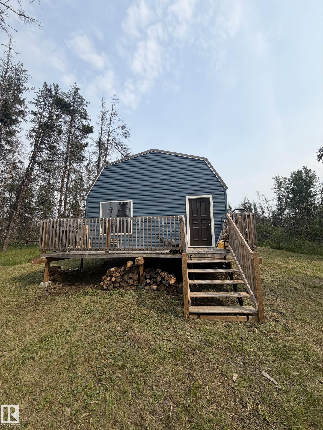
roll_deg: +0.6
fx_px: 174
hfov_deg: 85.7
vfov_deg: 102.1
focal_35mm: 14
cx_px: 162
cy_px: 215
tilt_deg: +7.2
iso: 20
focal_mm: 2.22
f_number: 2.2
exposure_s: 1/770
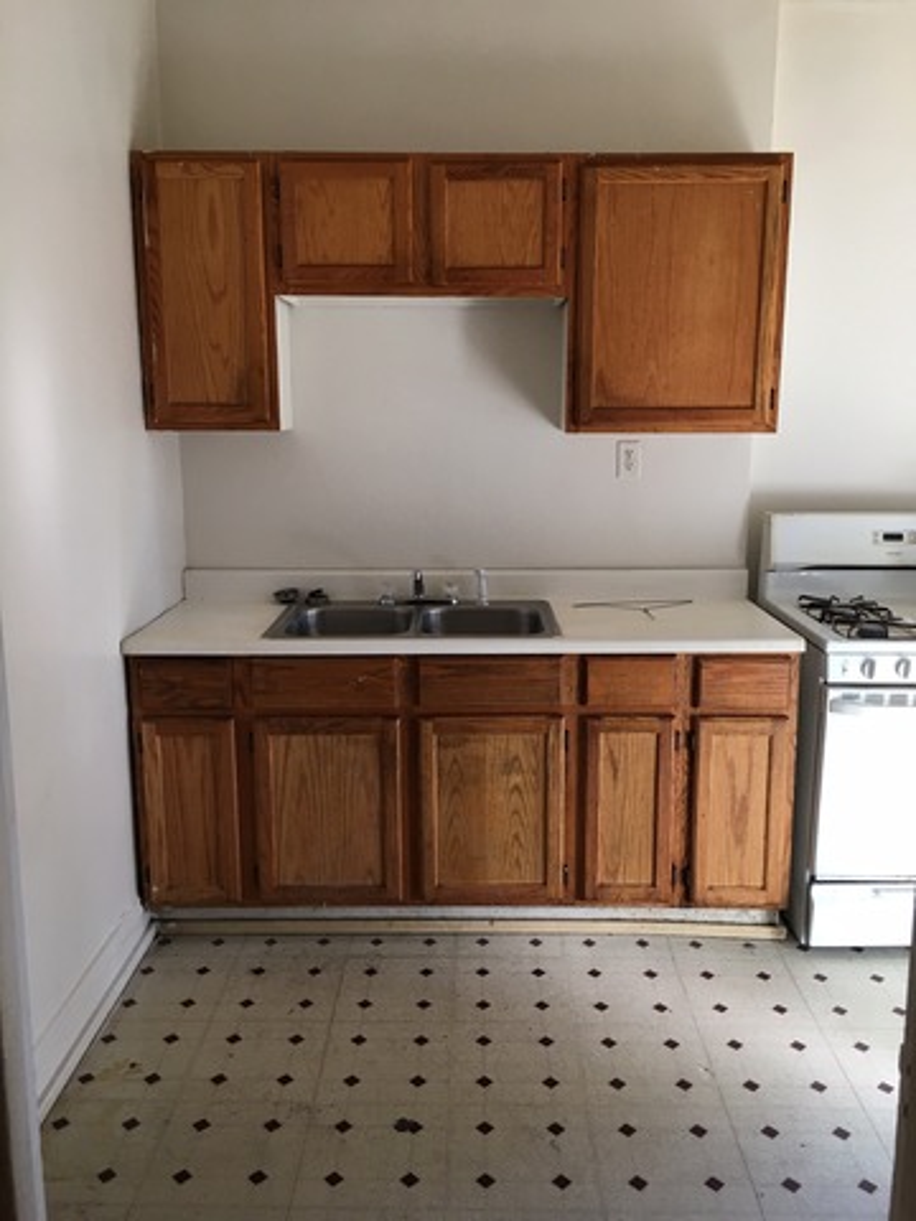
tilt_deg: -9.1
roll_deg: -1.1
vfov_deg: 61.7
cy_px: 610
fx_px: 1023
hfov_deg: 48.2
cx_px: 458
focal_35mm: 29
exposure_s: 1/30
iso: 25
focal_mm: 4.15
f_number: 2.2
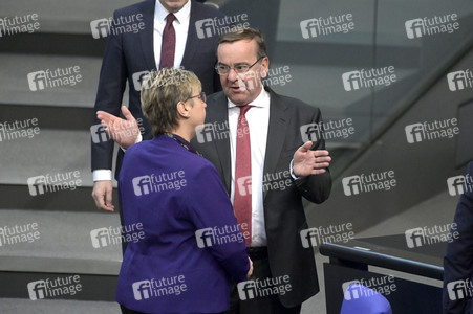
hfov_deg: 4.1
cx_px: 236
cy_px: 157
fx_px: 6564
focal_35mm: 500
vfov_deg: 2.7
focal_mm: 500
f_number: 5.6
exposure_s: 1/400
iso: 8000
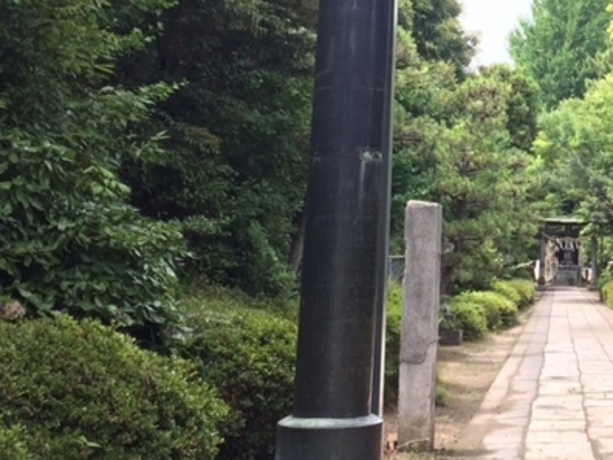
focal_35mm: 75
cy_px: 85
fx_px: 1328
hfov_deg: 24.6
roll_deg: -0.1
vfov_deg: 19.4
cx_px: 632
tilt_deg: +5.7
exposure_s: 1/456
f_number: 2.2
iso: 32
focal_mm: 4.15
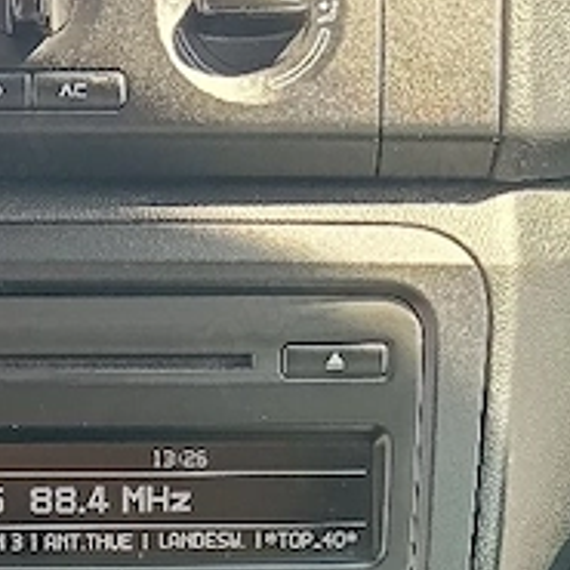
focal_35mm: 103
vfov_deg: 15.9
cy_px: 780
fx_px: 1919
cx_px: 31
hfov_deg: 16.6
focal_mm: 3.98
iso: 320
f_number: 1.8
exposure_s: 1/101
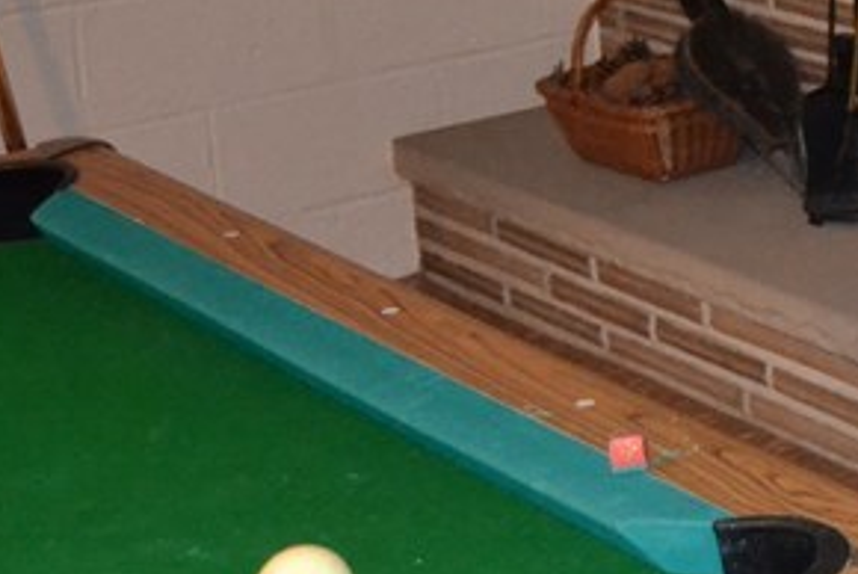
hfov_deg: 17.3
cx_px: 1444
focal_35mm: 101
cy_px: 0
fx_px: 2410
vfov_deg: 13.4
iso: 3200
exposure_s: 1/60
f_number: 3.5
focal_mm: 18
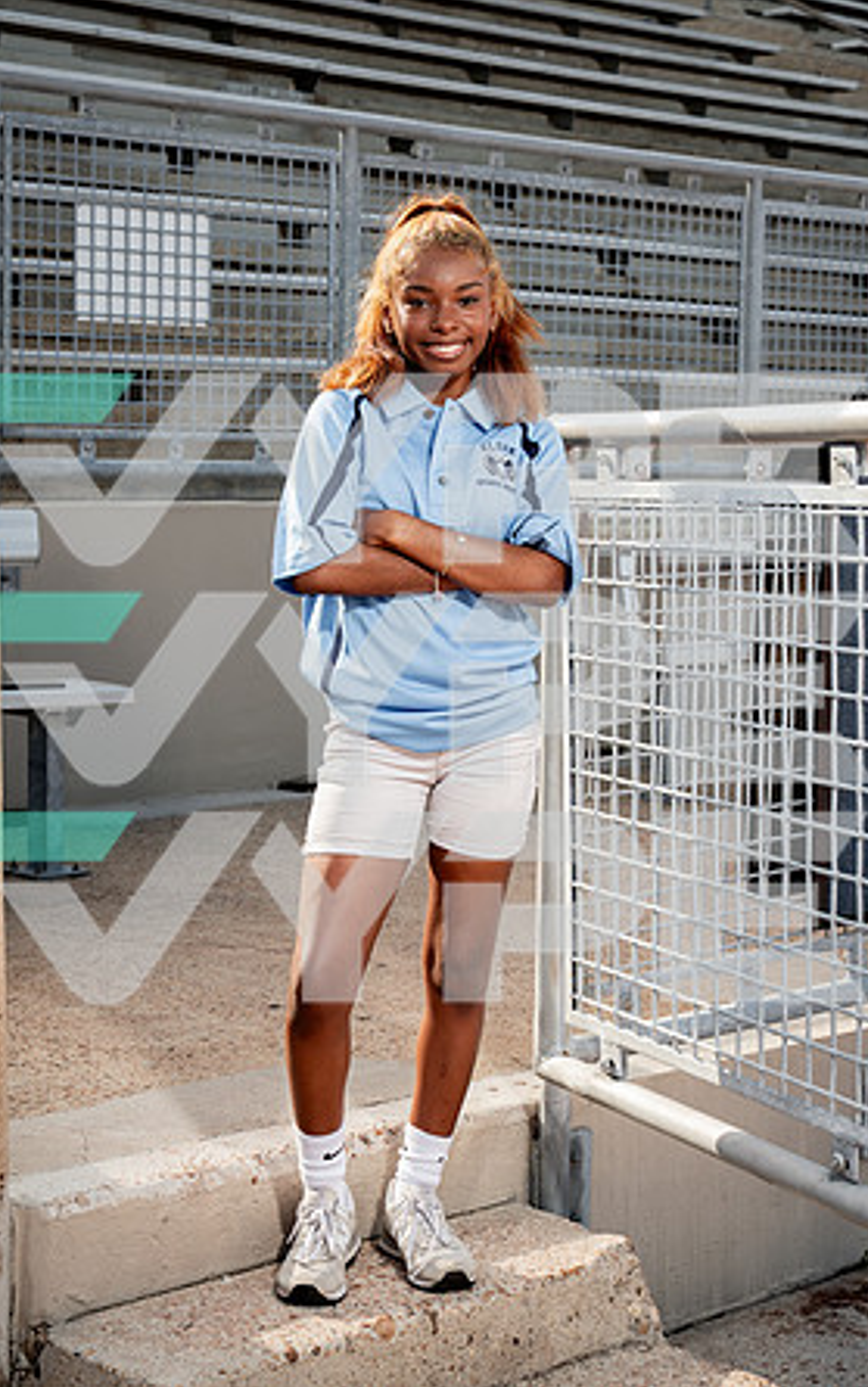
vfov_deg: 28.6
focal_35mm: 72
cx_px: 414
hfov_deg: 18.1
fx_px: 2723
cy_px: 690
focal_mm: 70
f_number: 8
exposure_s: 1/250
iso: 250
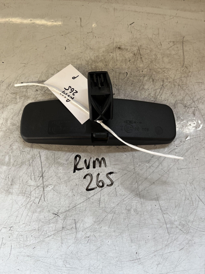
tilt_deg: -68.1
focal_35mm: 26
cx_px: 102
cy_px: 137
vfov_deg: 67.3
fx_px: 205
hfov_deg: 53.1
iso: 64
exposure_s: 1/121
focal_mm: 5.1
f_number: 1.6
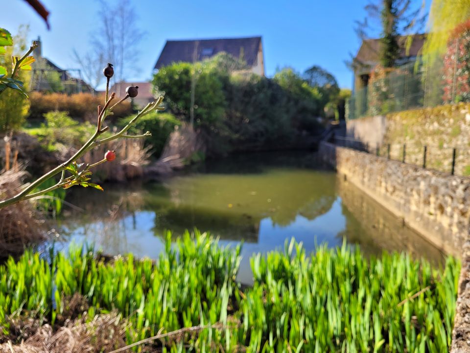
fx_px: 353
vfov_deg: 53.1
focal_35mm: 26
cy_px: 176
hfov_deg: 67.3
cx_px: 235
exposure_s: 1/873
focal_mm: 5.4
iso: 40
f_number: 1.8
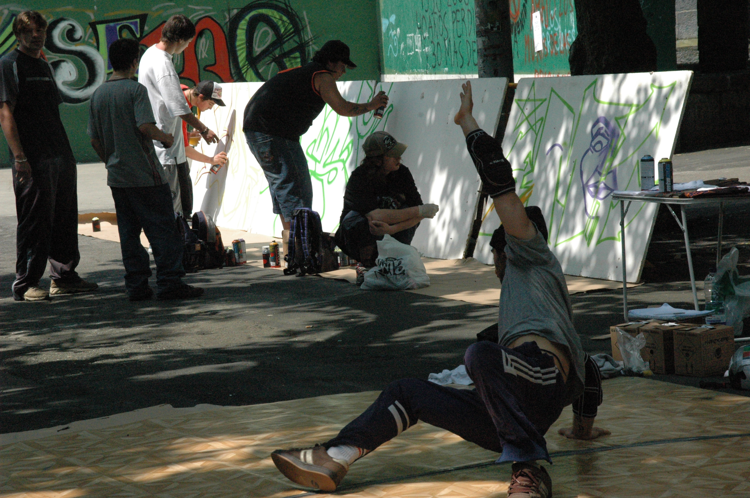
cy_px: 249
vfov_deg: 11.7
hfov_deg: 17.5
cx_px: 375
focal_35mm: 117
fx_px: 2435
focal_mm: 78
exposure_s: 1/800
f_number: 14
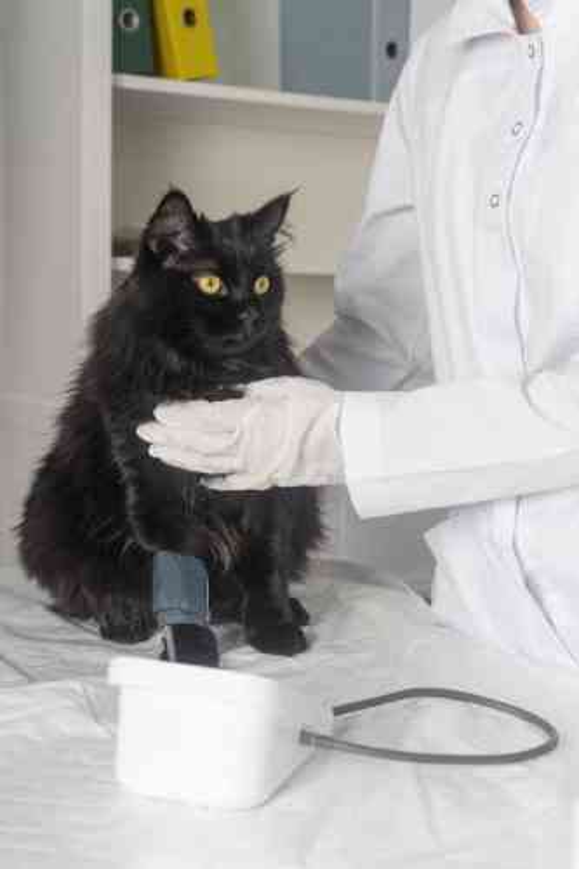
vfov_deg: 41.9
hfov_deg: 28.6
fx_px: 1135
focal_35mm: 47
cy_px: 434
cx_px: 290
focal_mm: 47
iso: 160
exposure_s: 1/160
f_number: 6.3
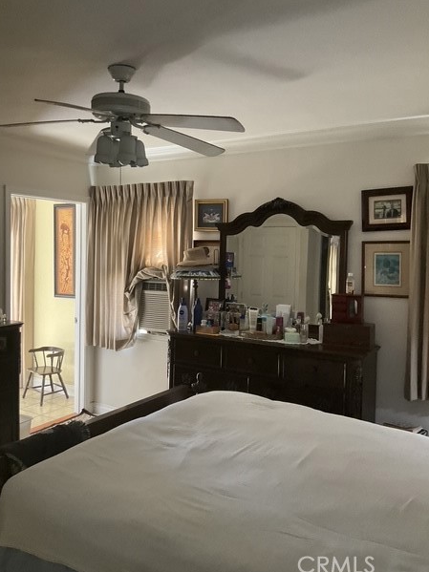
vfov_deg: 58.3
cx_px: 206
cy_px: 273
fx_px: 512
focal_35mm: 31
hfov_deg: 45.4
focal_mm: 3
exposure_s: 1/60
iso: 200
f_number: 1.8
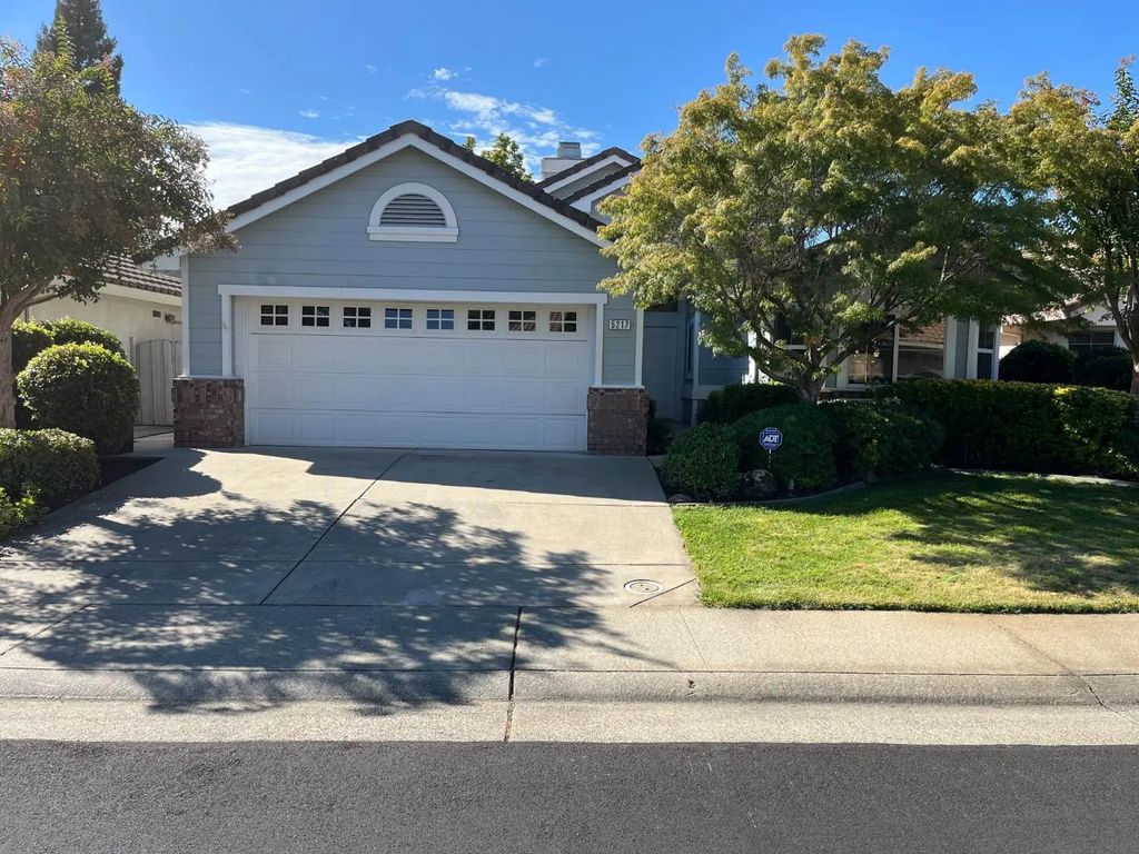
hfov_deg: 67.3
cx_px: 570
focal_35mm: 26
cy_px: 427
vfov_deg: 53.1
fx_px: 856
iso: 50
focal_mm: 5.1
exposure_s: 1/1802
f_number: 1.6
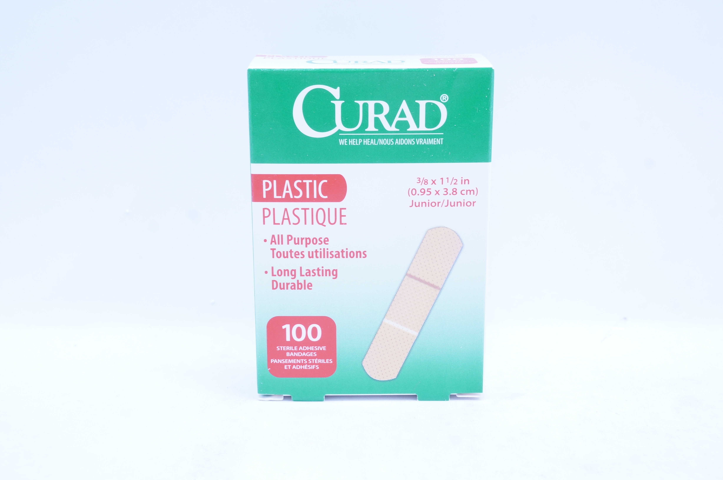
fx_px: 1023
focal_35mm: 51
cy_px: 240
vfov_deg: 26.4
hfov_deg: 38.9
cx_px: 362
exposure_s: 1/13
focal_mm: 34
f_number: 11
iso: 400
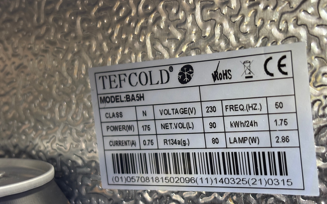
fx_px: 553
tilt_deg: -6.6
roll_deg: +2.3
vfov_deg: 20.9
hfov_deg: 32.9
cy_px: 125
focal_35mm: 62
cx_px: 179
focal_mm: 5.96
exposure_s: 1/50
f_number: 1.6
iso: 125
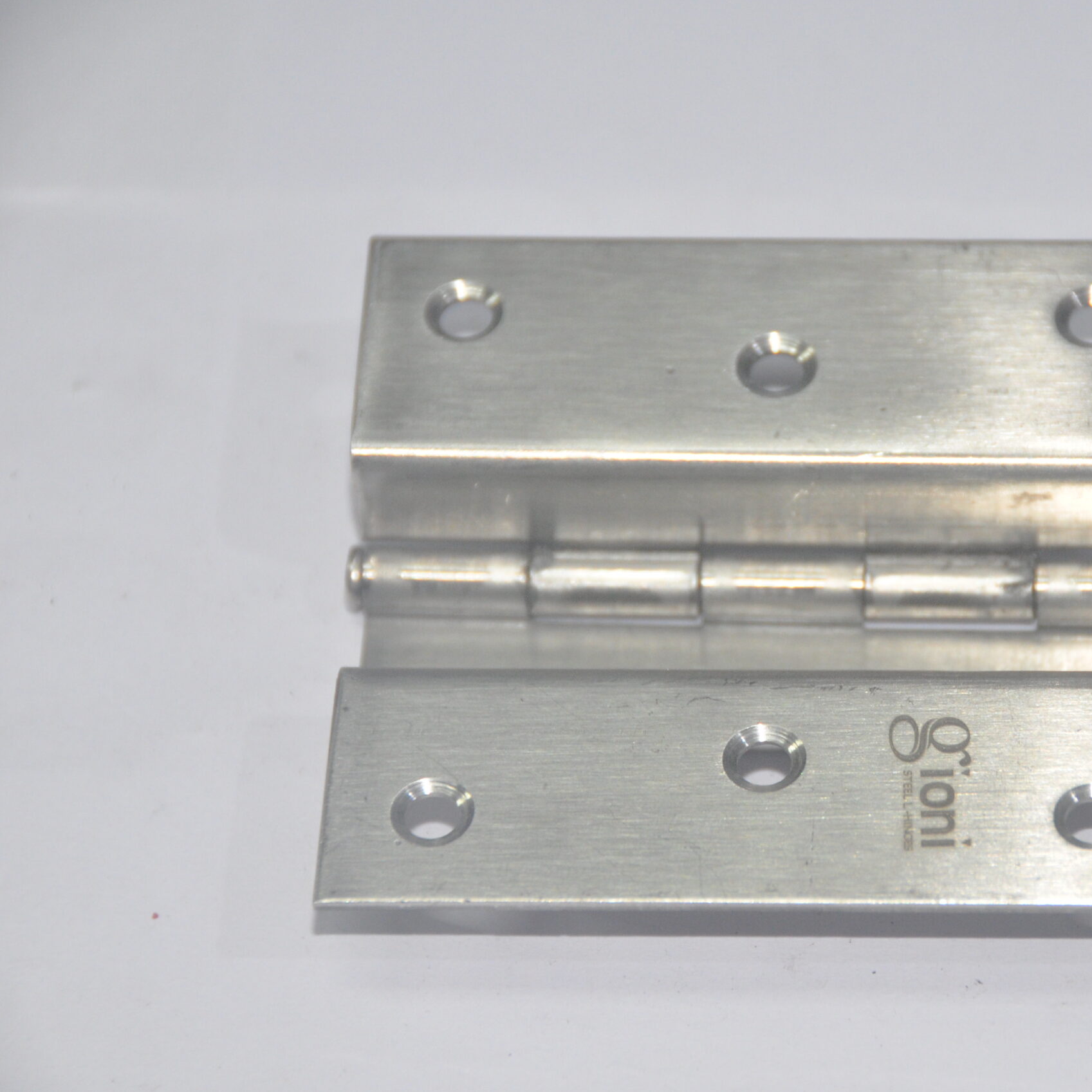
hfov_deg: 8.7
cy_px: 546
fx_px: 7197
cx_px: 803
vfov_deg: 8.7
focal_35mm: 202
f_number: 5.3
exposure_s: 1/60
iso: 1250
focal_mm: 105
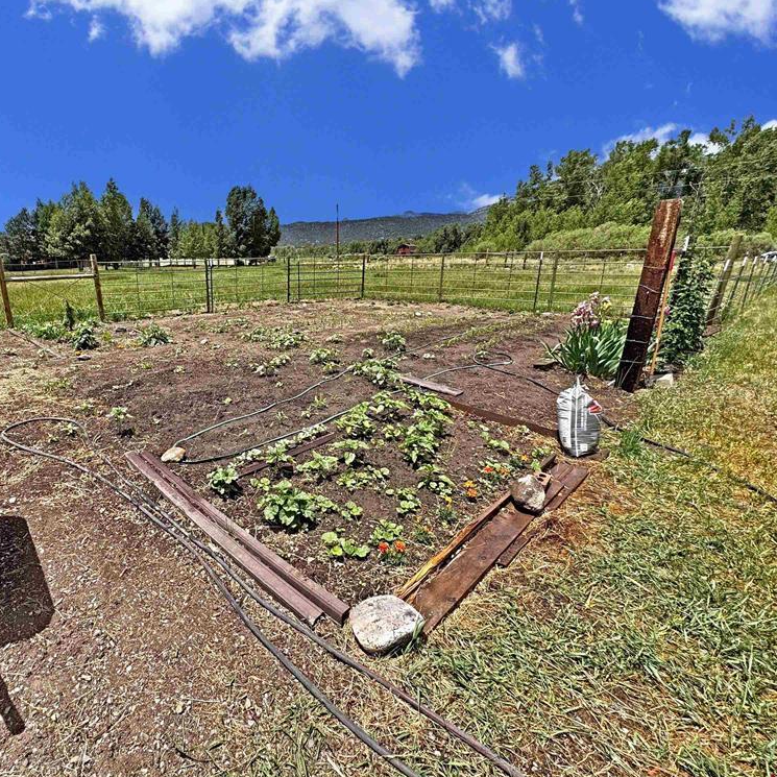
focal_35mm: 17
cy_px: 382
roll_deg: +0.8
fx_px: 432
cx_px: 276
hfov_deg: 81.9
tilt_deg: -16.8
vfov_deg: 84.0
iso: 50
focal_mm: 2.22
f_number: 2.2
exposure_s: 1/1370
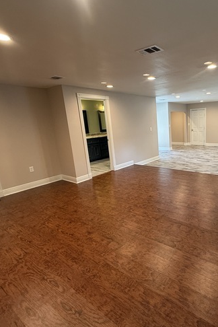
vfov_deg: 84.0
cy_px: 164
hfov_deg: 58.3
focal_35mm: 20
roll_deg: +1.7
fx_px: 182
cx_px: 167
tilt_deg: -13.4
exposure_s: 1/60
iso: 200
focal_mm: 2.22
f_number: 2.2
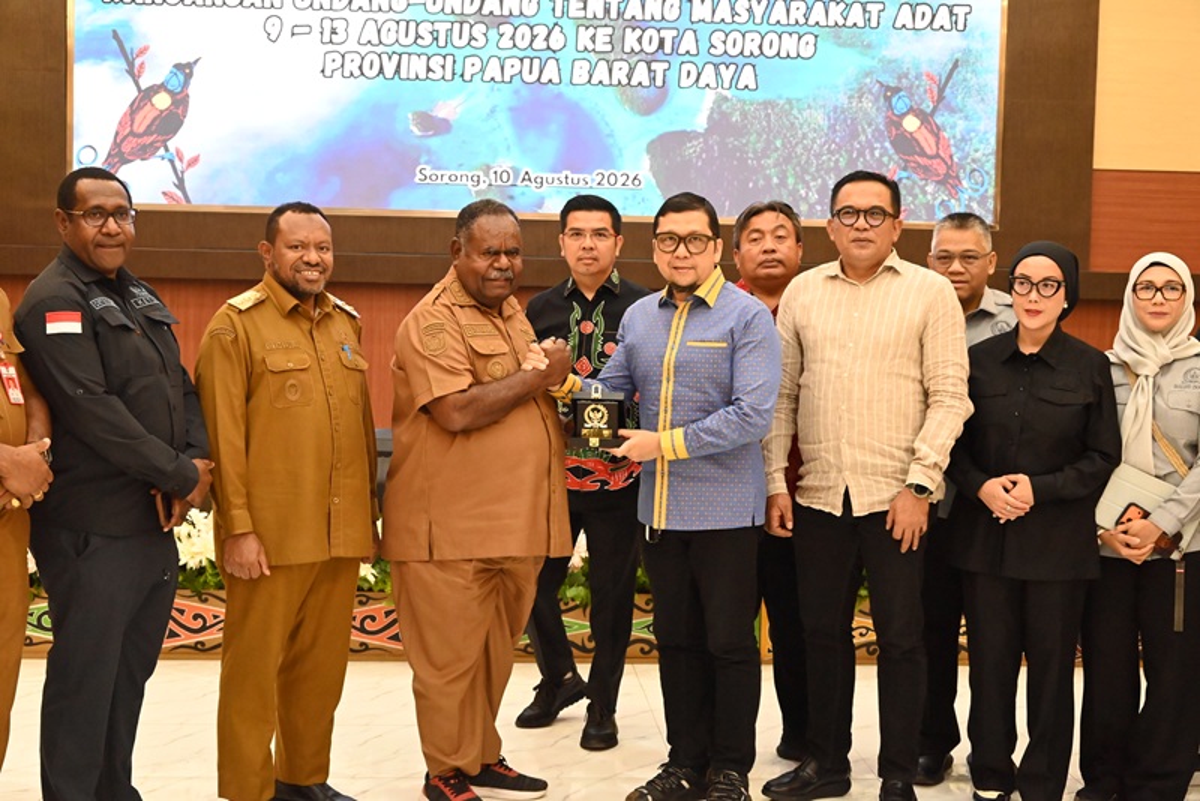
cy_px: 400
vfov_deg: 28.1
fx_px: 1600
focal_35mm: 48
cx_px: 600
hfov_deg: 41.1
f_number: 7.1
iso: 10000
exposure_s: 1/200
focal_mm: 48
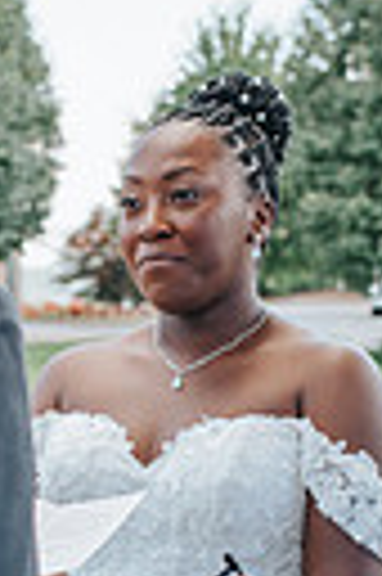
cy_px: 441
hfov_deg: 11.1
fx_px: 1963
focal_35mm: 123
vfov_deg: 16.6
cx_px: 184
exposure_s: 1/1000
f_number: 3.2
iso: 400
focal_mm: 35
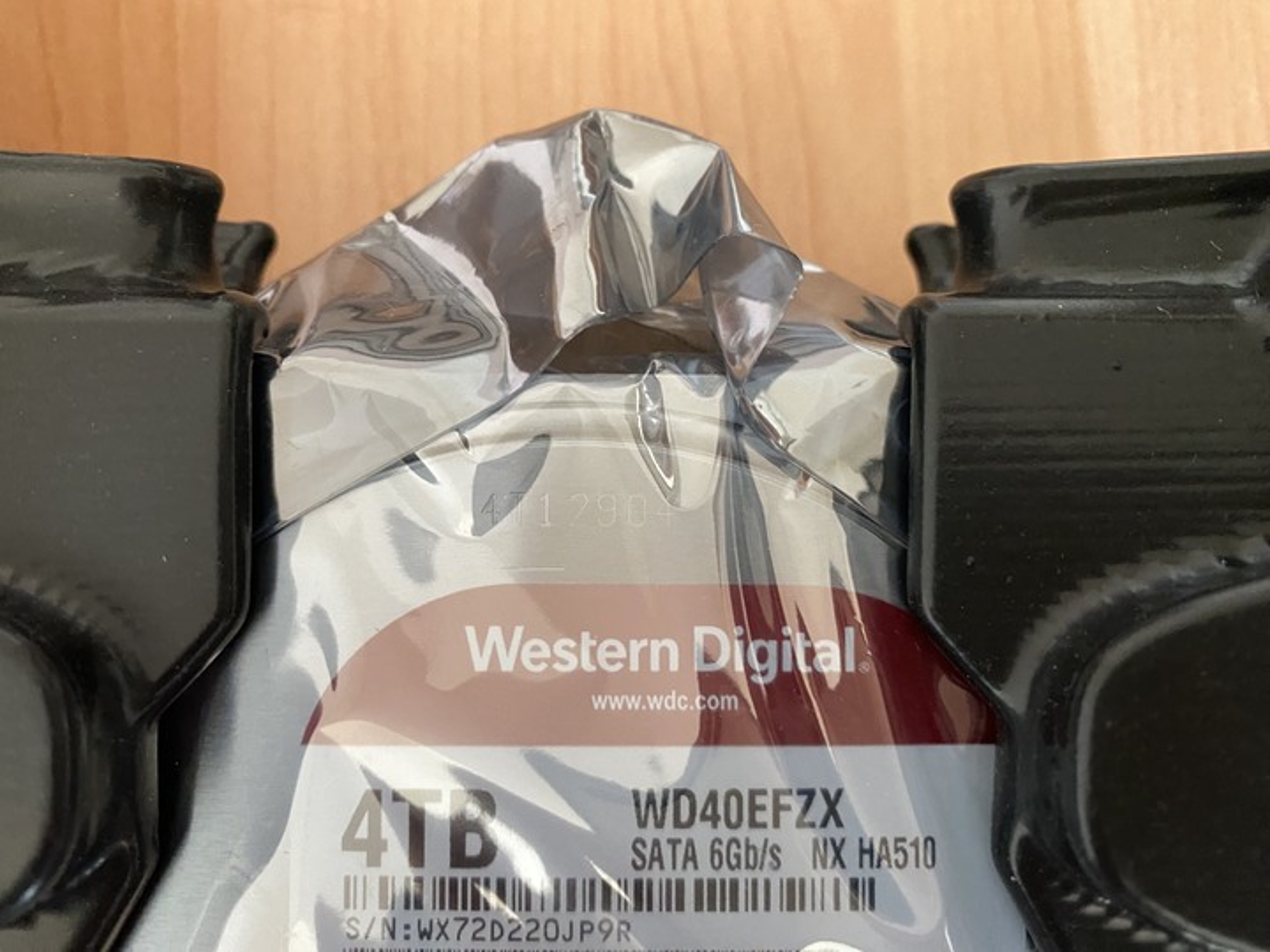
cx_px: 635
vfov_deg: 54.9
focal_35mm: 25
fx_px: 917
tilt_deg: -86.3
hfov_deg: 69.4
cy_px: 476
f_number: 1.8
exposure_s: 1/41
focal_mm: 4.25
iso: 500
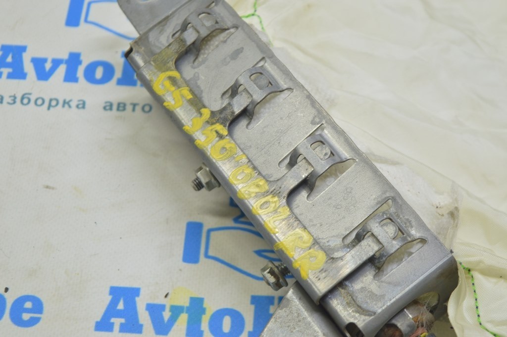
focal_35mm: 82
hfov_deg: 24.6
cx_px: 254
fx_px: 1161
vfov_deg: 16.5
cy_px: 168
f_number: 5.6
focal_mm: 55
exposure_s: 1/20
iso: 400
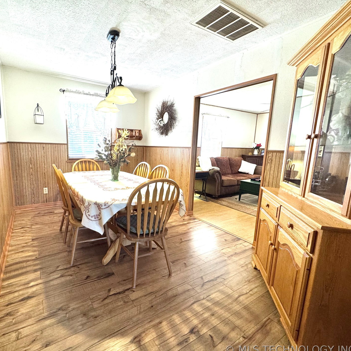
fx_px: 195
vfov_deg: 84.0
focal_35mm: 17
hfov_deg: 83.3
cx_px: 146
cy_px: 177
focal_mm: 2.22
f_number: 2.2
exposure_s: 1/60
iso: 160
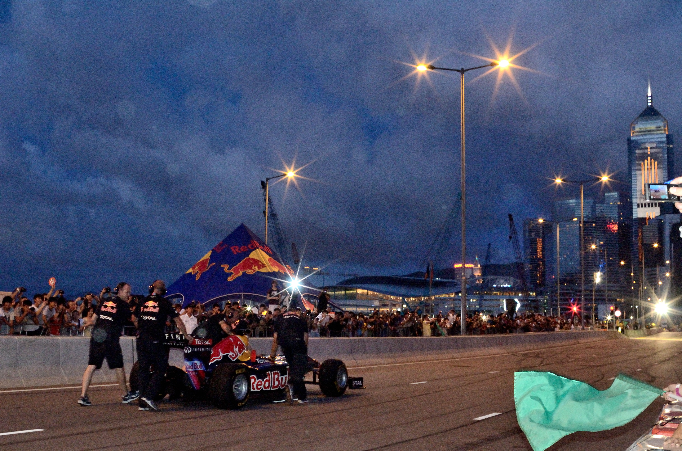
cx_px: 341
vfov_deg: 29.7
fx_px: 851
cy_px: 226
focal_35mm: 45
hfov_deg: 43.7
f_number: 7.1
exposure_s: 1/60
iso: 5000
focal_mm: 30
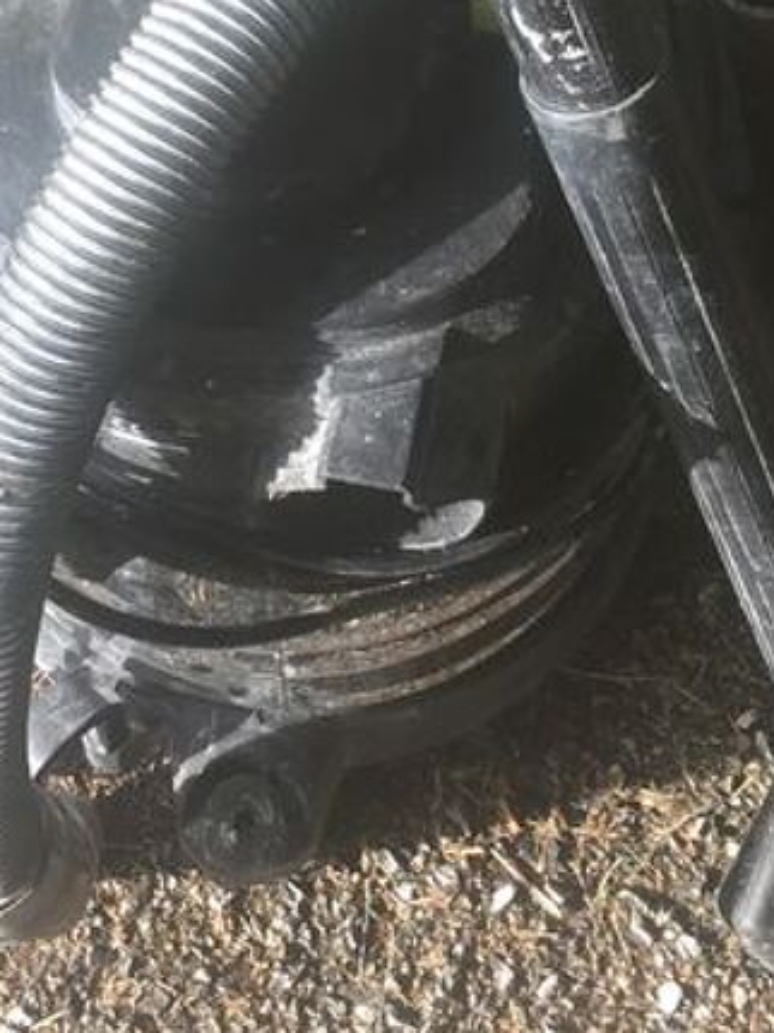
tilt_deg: -57.5
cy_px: -153
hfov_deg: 16.4
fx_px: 2686
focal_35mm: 90
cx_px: 260
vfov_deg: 20.6
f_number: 2.2
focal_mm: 4.15
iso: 25
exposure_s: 1/127
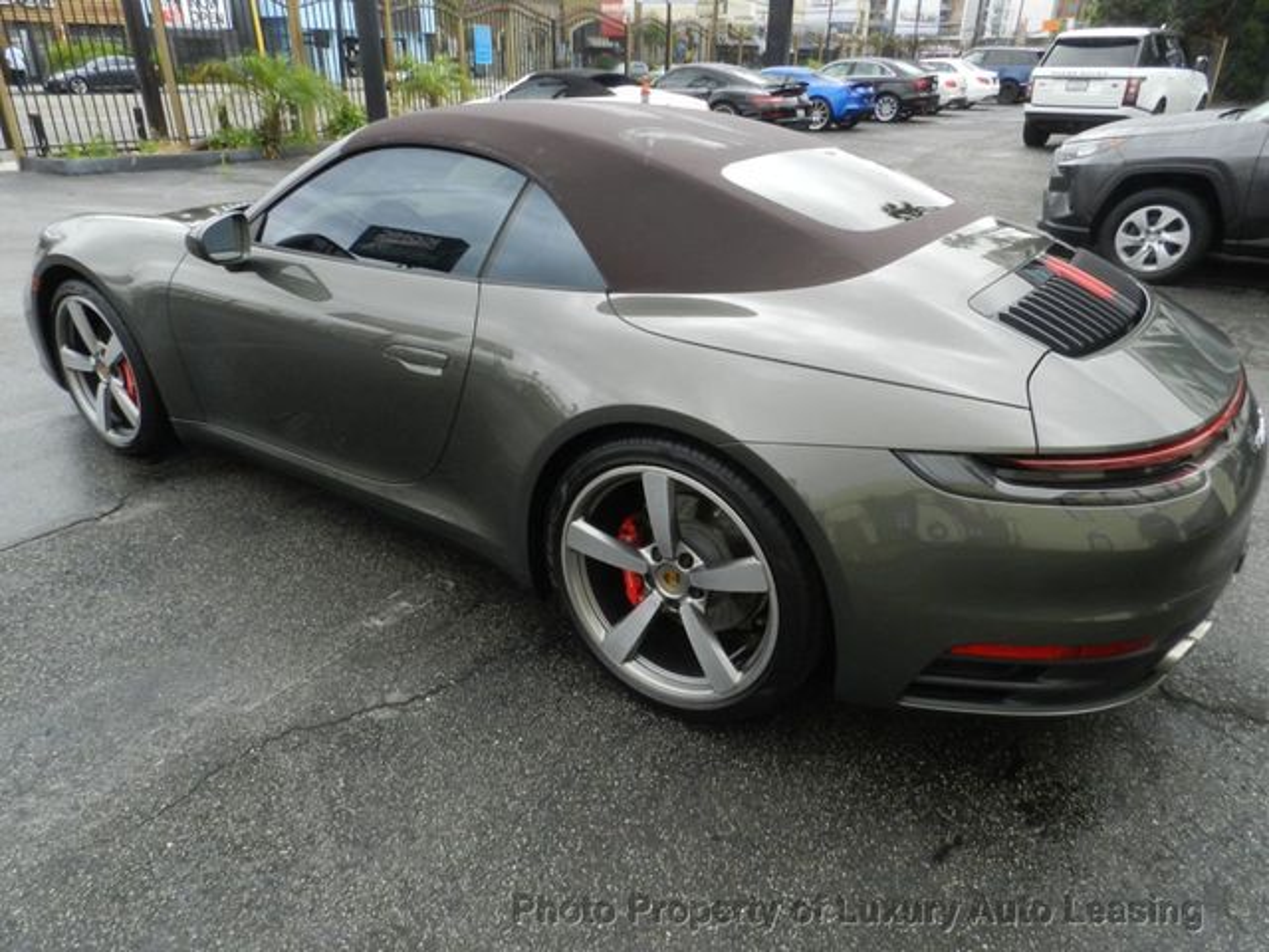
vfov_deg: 58.9
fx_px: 843
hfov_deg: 73.9
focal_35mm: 23
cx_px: 634
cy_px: 476
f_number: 8
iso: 160
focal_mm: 4
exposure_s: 1/30
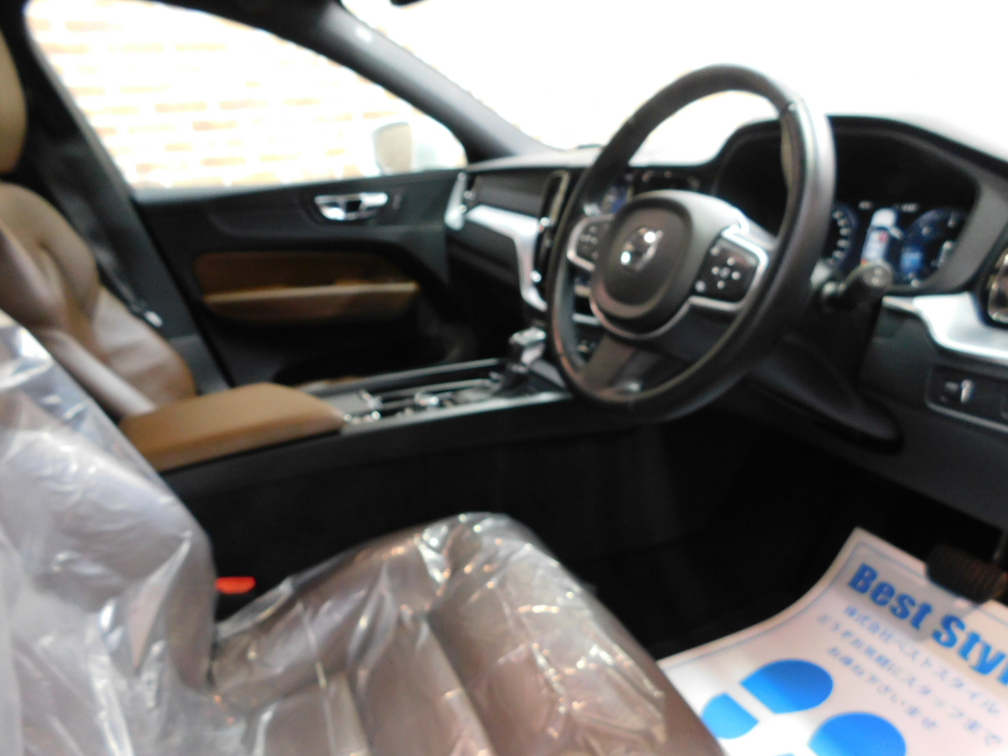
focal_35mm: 23
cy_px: 378
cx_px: 504
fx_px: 670
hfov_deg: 73.9
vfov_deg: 58.9
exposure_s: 1/10
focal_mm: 4
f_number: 3
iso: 400
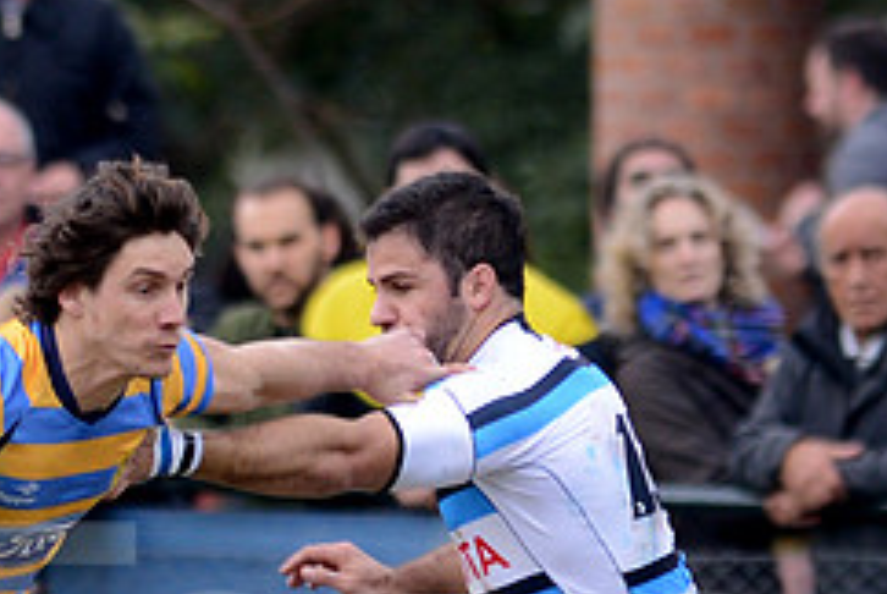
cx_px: -169
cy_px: 632
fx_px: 24792
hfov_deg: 2.0
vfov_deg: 1.4
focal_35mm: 1005
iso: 800
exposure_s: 1/1000
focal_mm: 420
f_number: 4
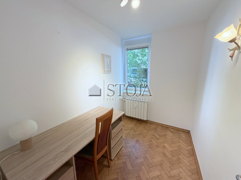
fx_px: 97
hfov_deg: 102.1
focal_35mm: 14
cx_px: 120
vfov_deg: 85.7
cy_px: 90
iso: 160
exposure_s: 1/100
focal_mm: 2.22
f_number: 2.2
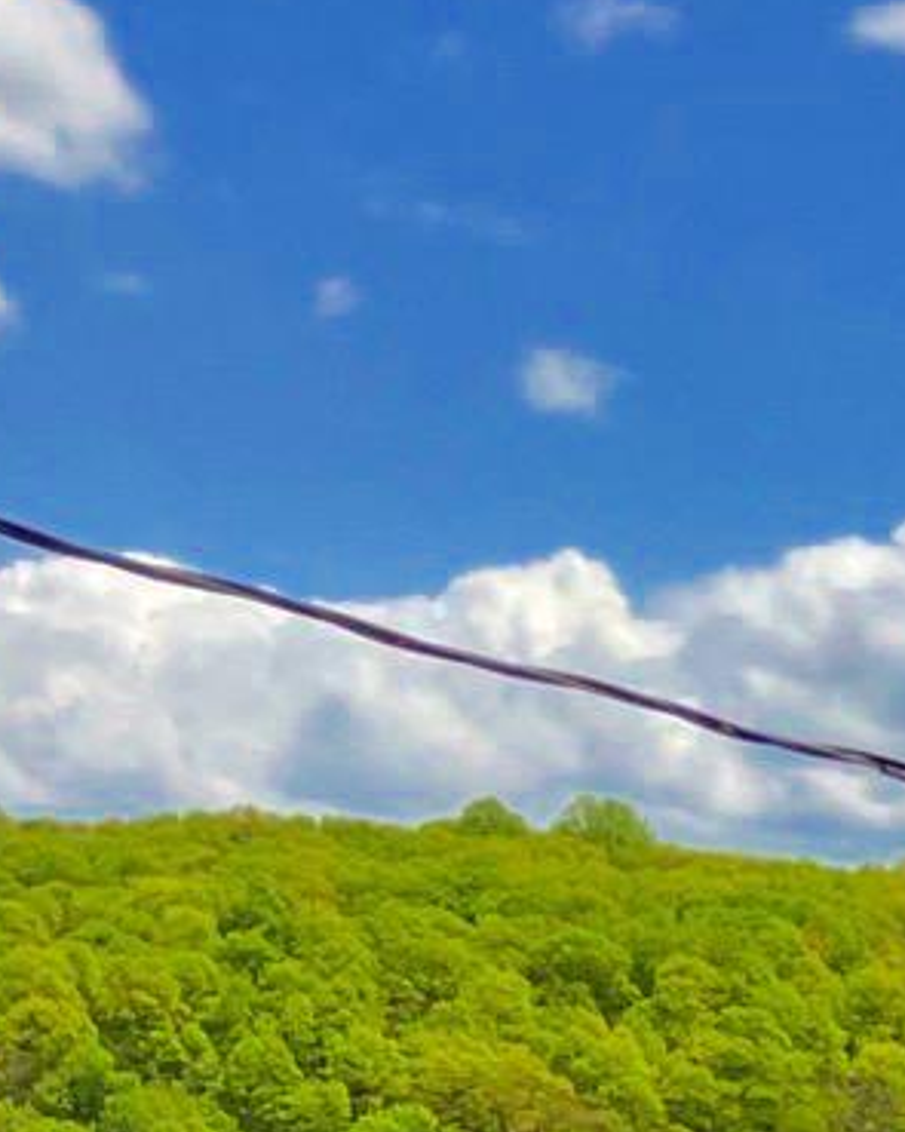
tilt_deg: -9.3
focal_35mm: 157
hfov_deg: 8.2
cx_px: 2804
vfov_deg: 11.1
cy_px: 2264
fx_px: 5259
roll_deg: -2.1
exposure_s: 1/1098
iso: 16
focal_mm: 3
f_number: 1.8
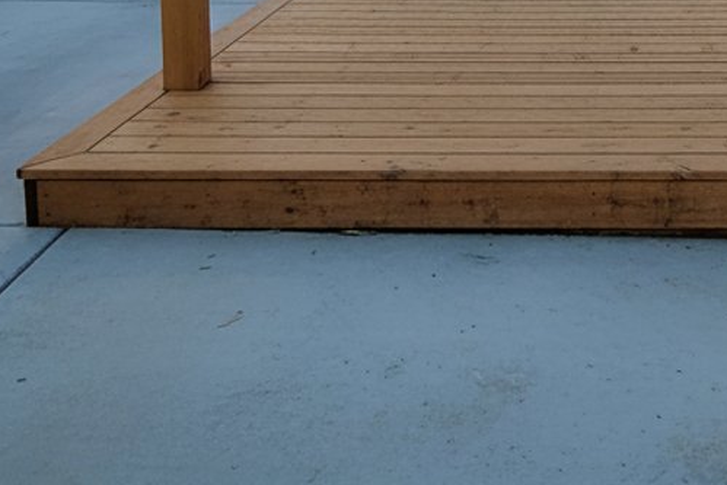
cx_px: 586
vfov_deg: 20.7
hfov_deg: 32.4
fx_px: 1212
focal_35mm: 60
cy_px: -144
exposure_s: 1/419
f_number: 1.68
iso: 825
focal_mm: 6.8
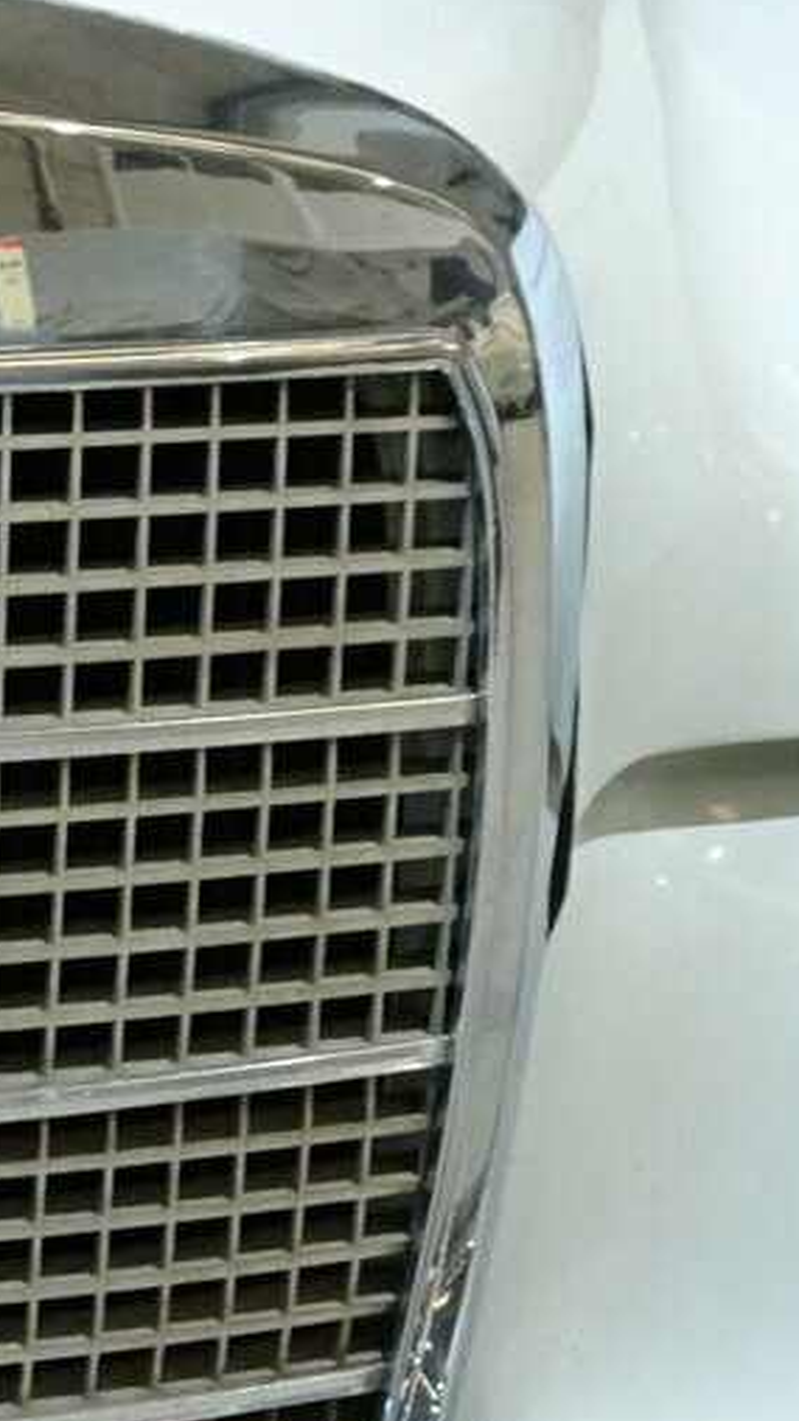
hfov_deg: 11.3
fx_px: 3693
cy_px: 706
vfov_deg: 21.8
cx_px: -763
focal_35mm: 98
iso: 800
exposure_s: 1/20
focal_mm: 6.56
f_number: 4
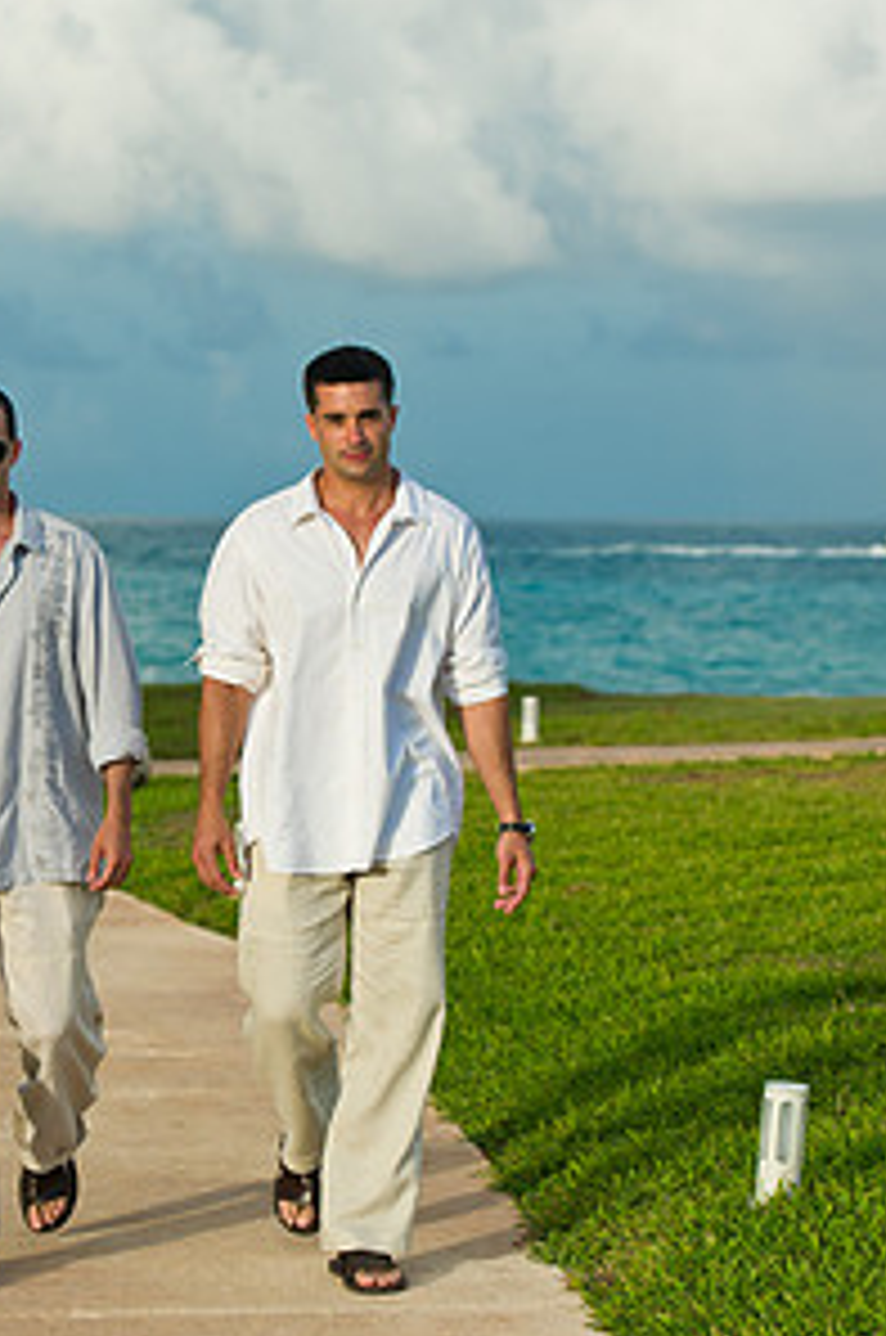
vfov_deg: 19.3
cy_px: 643
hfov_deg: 12.8
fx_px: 3927
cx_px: 245
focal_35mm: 106
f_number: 4
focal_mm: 70
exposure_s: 1/2000
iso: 200
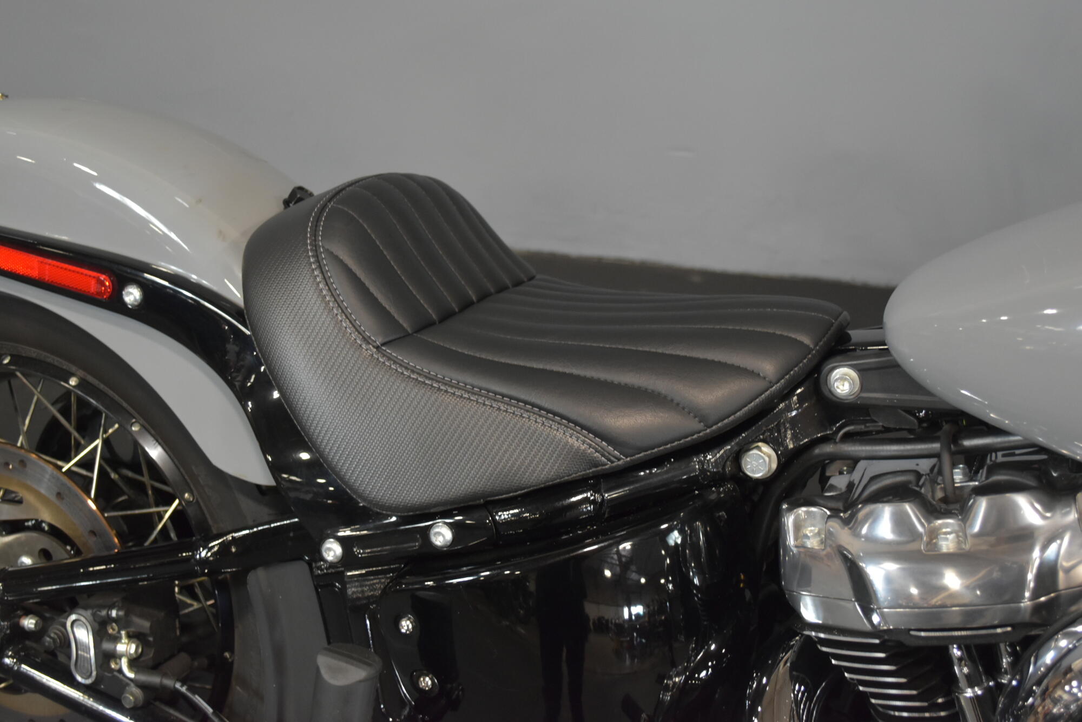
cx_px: 541
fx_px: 1308
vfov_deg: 30.9
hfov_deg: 44.9
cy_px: 361
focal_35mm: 44
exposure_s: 1/30
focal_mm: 29
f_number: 4.5
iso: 1250
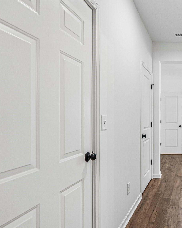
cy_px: 121
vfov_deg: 68.0
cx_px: 193
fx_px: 168
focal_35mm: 25
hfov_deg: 45.1
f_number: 8
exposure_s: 1/8
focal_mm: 10
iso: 400
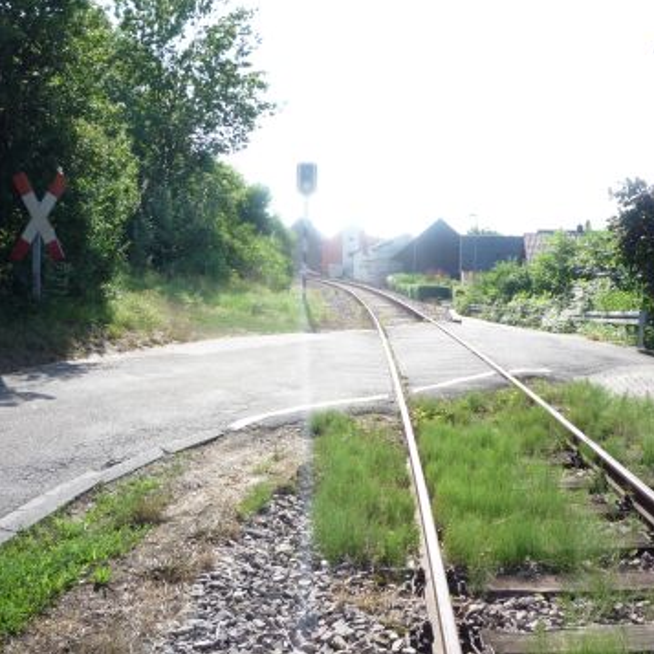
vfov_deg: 43.9
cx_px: 379
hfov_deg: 43.7
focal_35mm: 38
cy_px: 326
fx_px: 812
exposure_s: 1/320
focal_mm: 5.2
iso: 100
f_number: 4
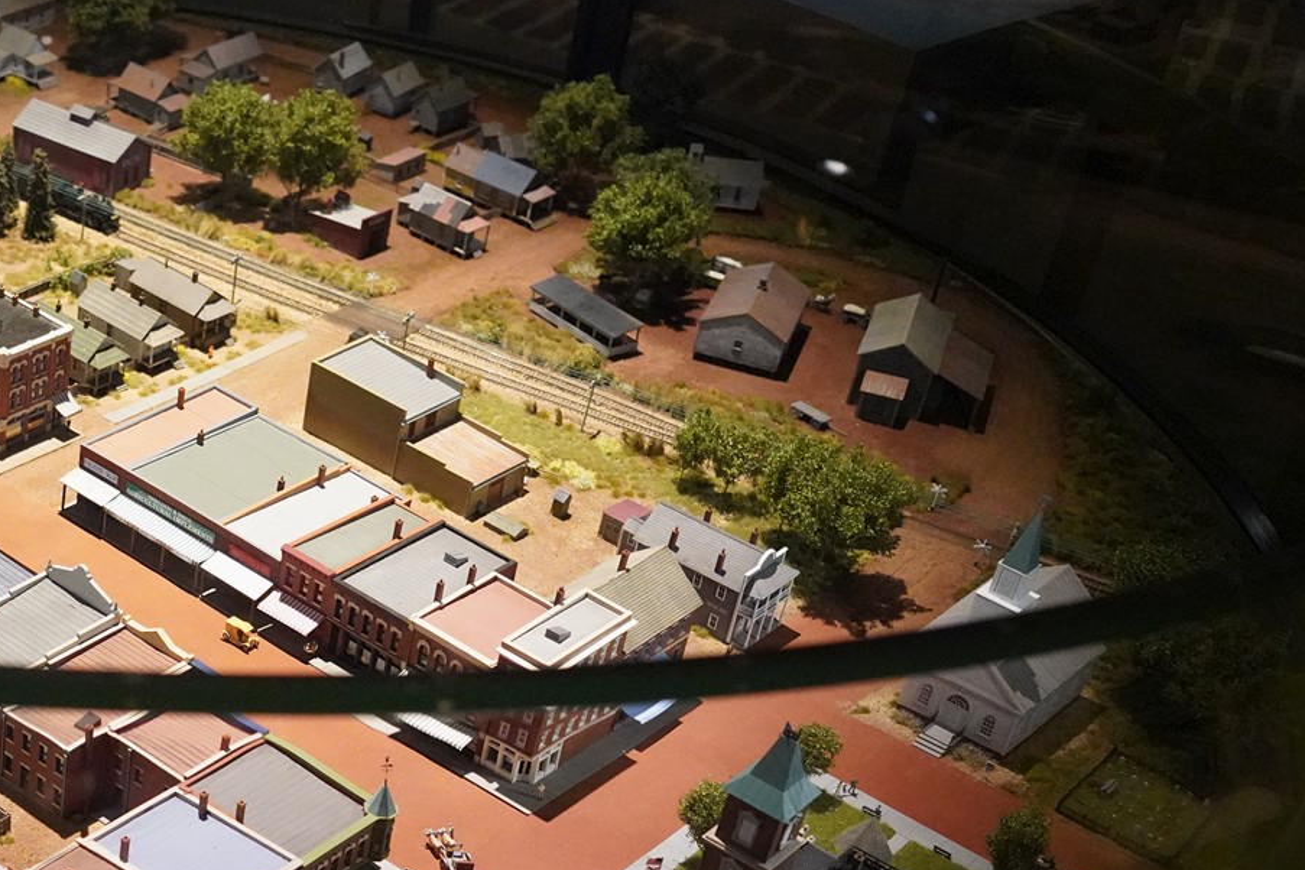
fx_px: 2247
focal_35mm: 62
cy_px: 740
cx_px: 49
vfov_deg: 21.5
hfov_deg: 30.5
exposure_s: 1/100
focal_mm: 28
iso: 10000
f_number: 4
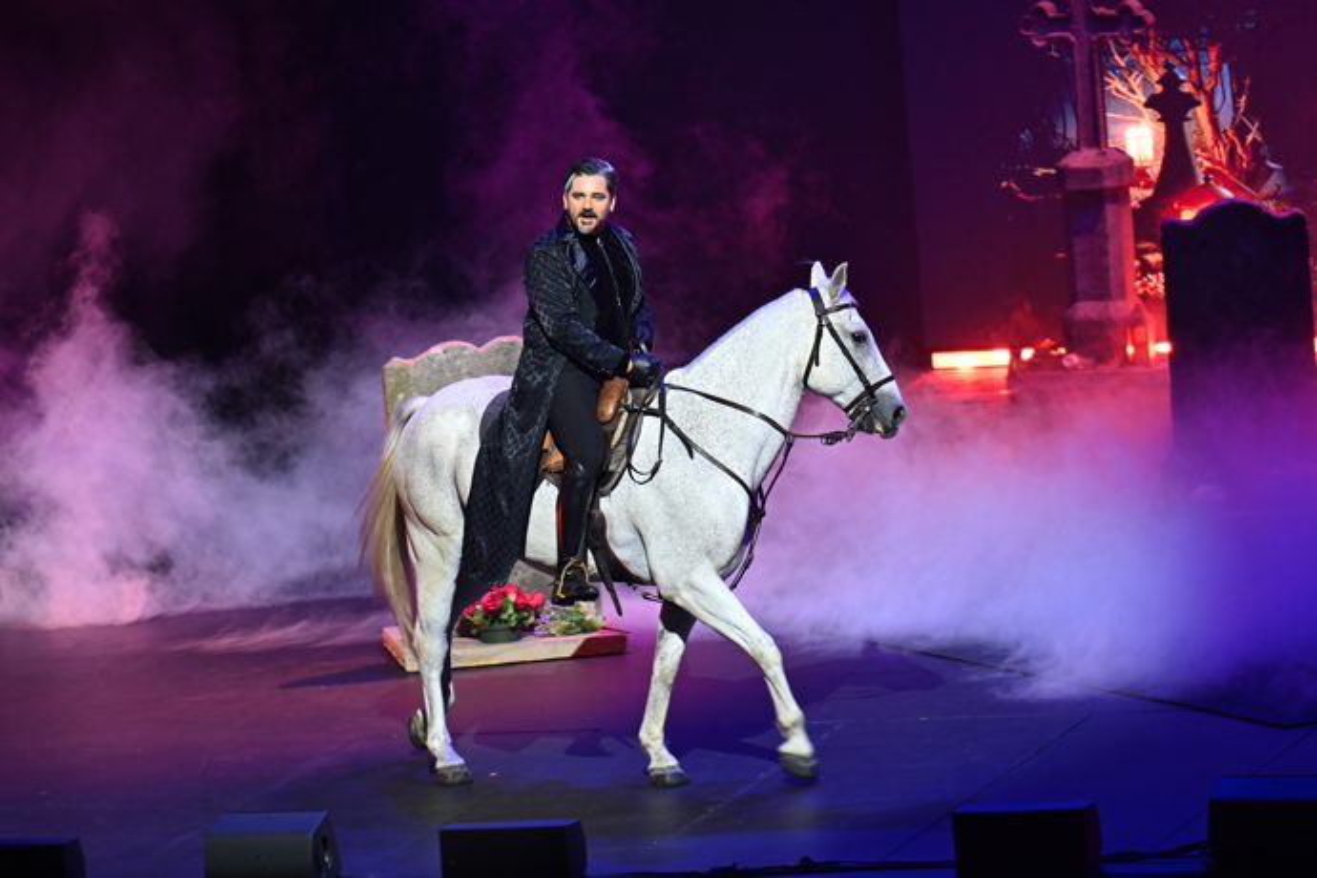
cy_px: 439
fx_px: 10974
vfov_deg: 4.6
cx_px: 658
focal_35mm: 300
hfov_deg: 6.9
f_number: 2.8
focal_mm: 200
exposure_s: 1/125
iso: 800
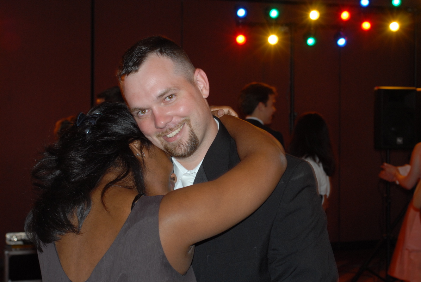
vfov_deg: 20.7
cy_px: 141
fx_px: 772
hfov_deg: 30.5
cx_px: 210
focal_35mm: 66
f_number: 5.6
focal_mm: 44
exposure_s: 1/10
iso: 400
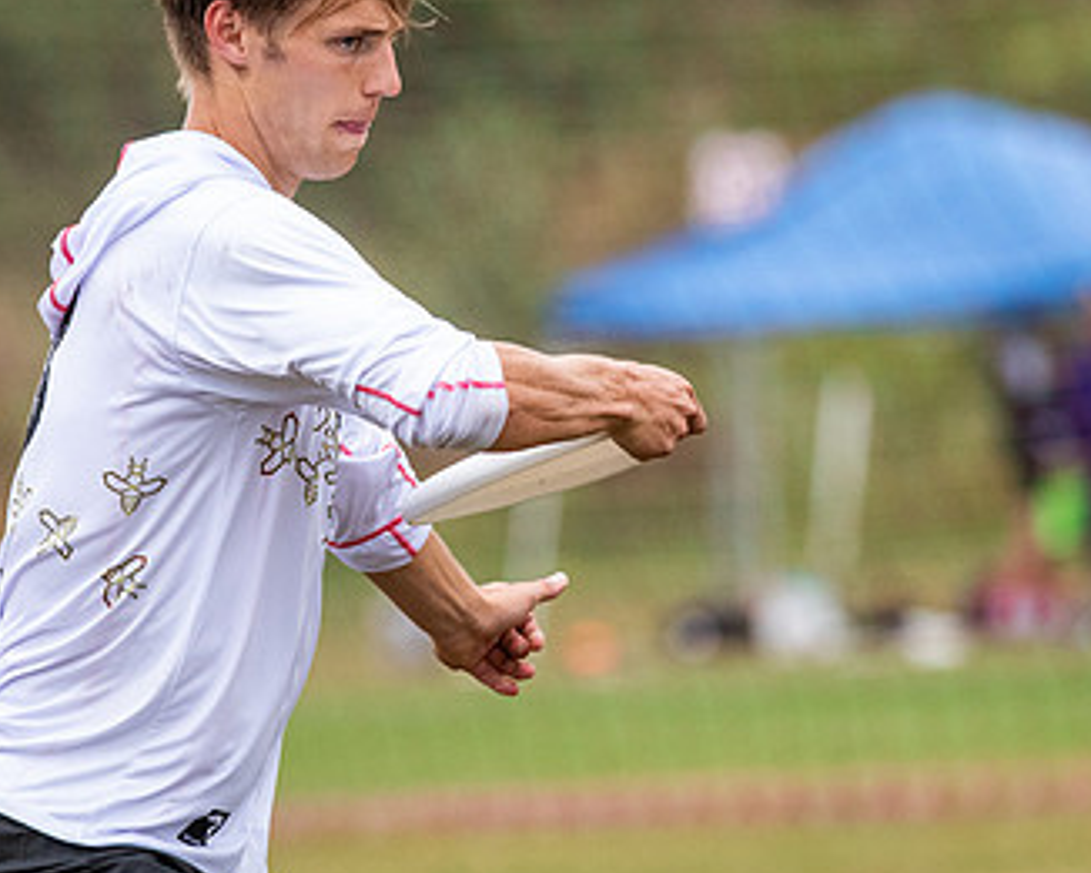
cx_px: 323
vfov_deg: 1.7
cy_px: 378
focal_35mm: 886
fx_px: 28617
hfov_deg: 2.2
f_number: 5
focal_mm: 300
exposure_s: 1/3200
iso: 1600
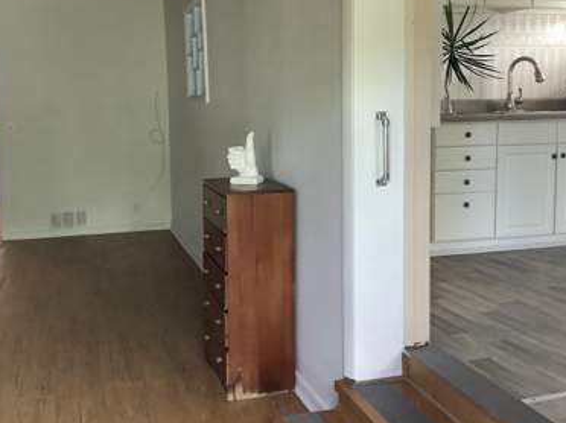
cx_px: 280
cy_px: 176
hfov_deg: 46.8
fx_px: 653
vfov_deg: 35.8
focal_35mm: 40
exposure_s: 1/60
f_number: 2.4
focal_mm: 3.3
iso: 160
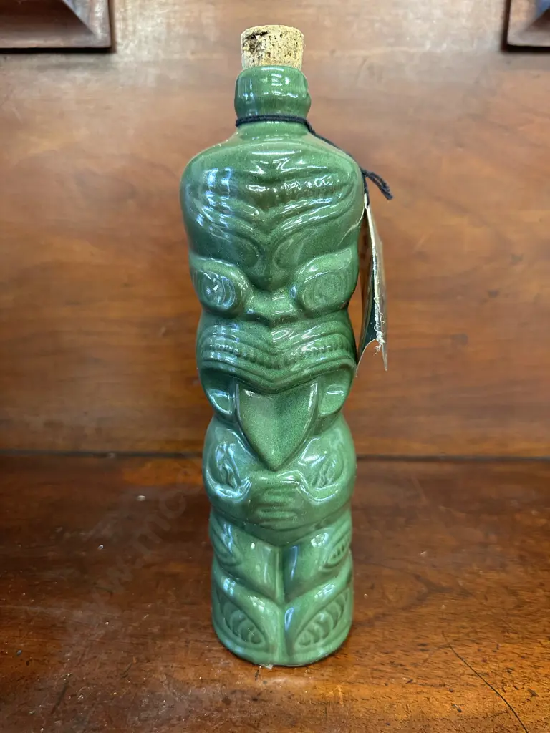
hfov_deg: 56.8
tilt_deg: -14.4
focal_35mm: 24
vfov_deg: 71.6
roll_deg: -0.4
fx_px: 508
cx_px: 275
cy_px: 366
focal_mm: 6.86
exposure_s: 1/50
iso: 400
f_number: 1.78
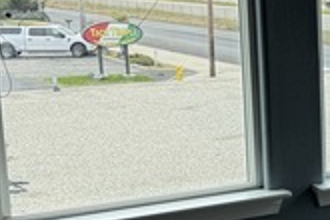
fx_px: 926
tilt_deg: -11.2
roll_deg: -0.4
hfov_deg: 18.2
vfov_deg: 13.5
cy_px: 129
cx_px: 484
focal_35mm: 101
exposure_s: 1/1812
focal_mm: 6.76
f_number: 1.78
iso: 80
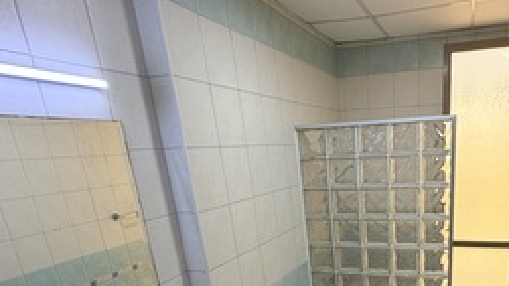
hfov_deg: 66.4
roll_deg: +2.7
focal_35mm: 27
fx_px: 364
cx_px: 368
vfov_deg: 39.9
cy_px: 253
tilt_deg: -16.5
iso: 125
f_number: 2.2
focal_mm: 2.22
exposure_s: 1/100
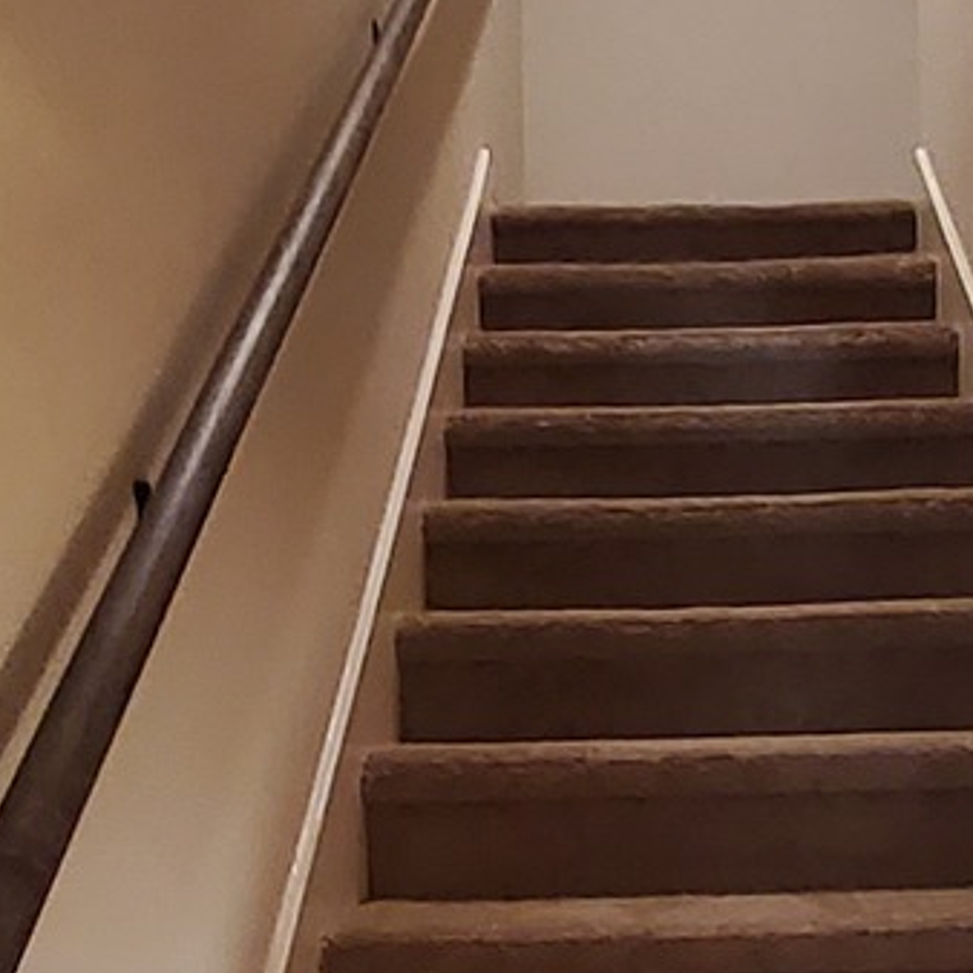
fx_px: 1558
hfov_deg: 34.0
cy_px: 648
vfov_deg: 34.4
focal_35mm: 49
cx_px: 728
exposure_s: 1/20
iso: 400
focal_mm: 1.13
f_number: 2.2
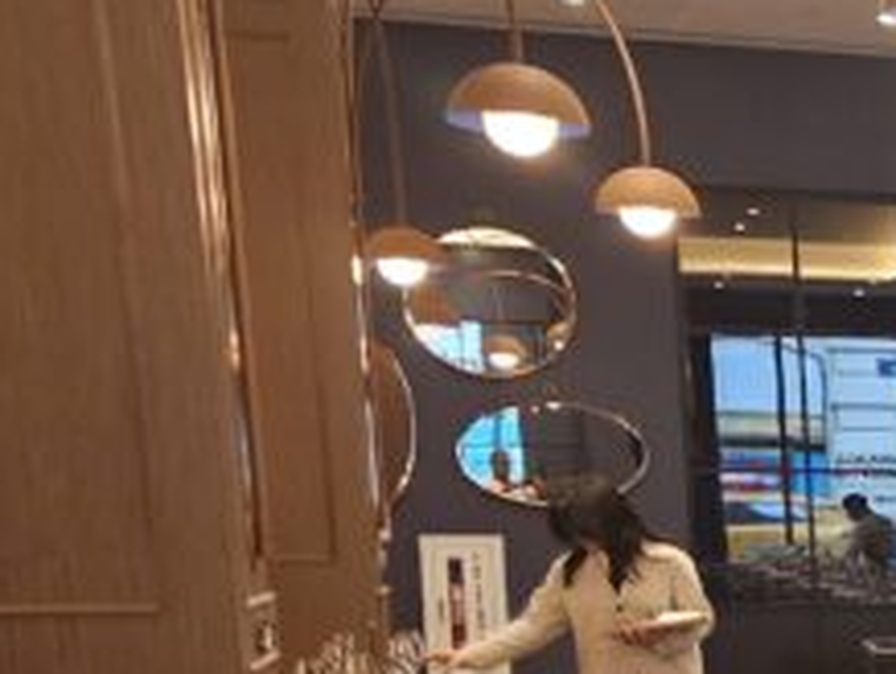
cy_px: 781
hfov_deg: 13.8
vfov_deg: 13.4
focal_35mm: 108
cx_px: 2059
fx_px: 2799
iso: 640
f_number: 1.7
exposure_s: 1/40
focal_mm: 6.3
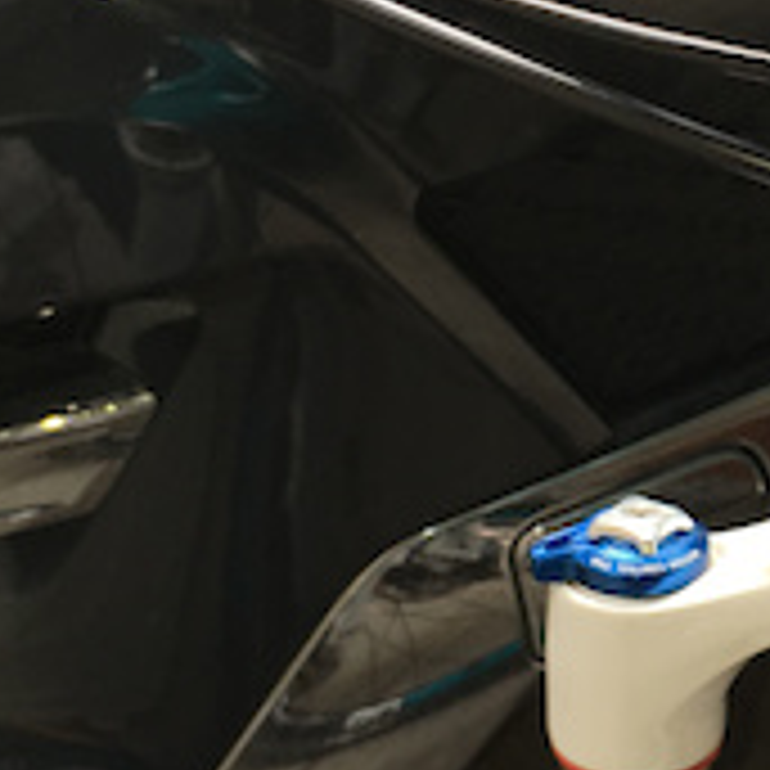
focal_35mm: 120
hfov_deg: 14.0
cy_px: 207
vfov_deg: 14.5
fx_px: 3020
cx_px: 991
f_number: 2.2
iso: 25
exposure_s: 1/109
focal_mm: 4.15
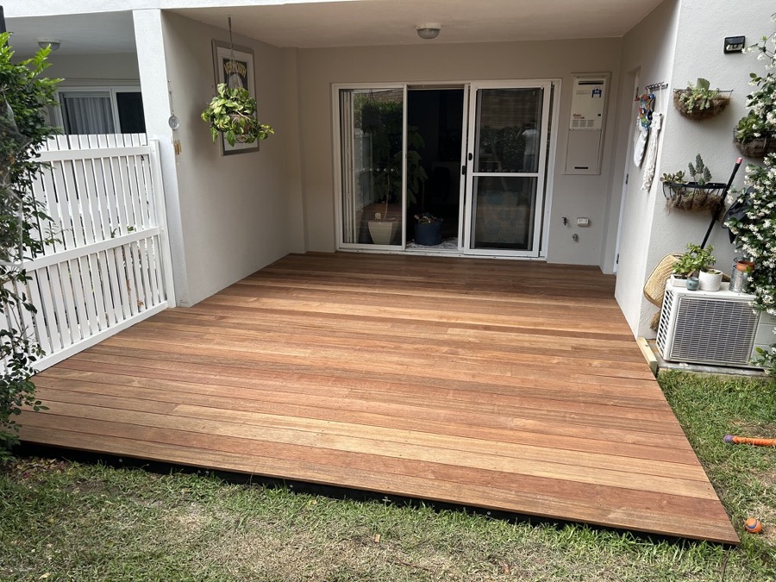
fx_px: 583
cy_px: 291
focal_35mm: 26
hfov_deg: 67.3
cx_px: 388
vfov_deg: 53.1
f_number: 1.5
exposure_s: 1/431
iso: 50
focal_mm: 5.7
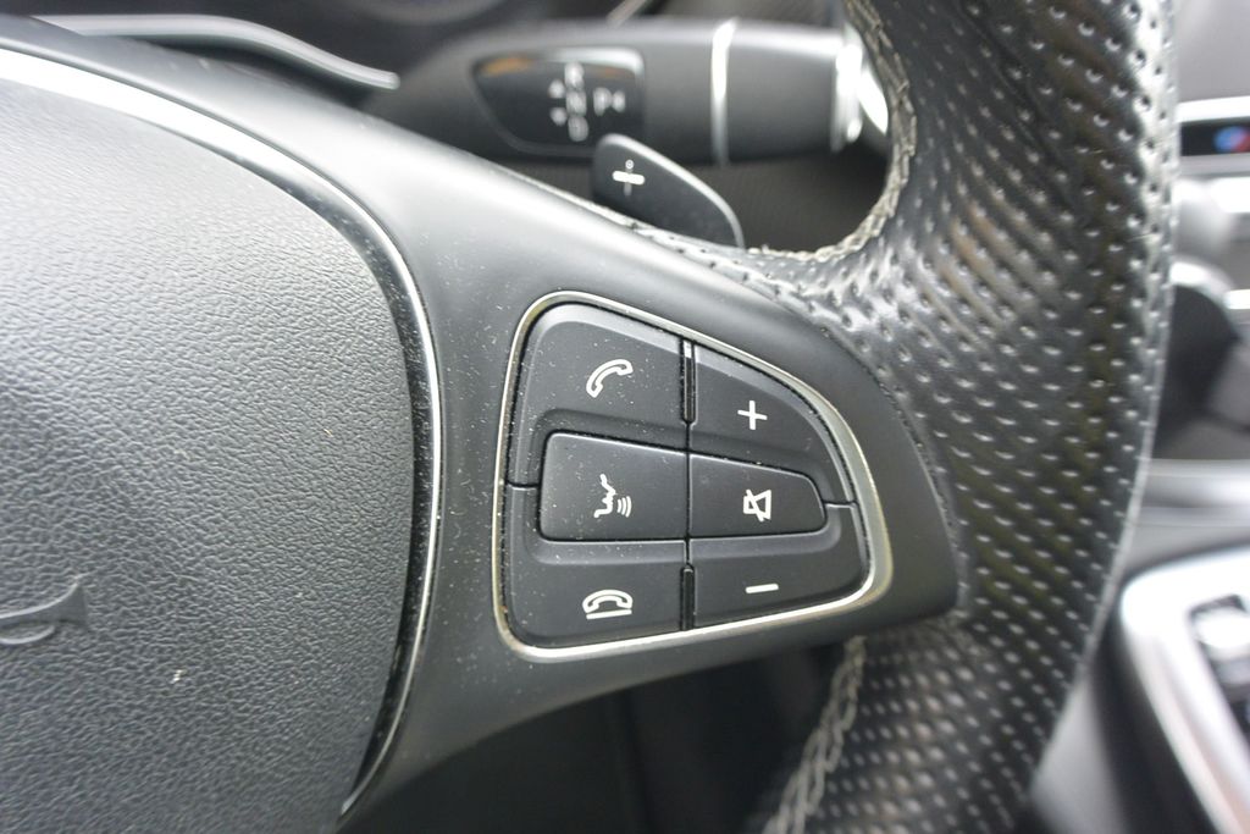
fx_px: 1007
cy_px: 417
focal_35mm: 29
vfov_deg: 45.0
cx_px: 625
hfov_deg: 63.7
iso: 450
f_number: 3.5
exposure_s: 1/60
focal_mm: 11
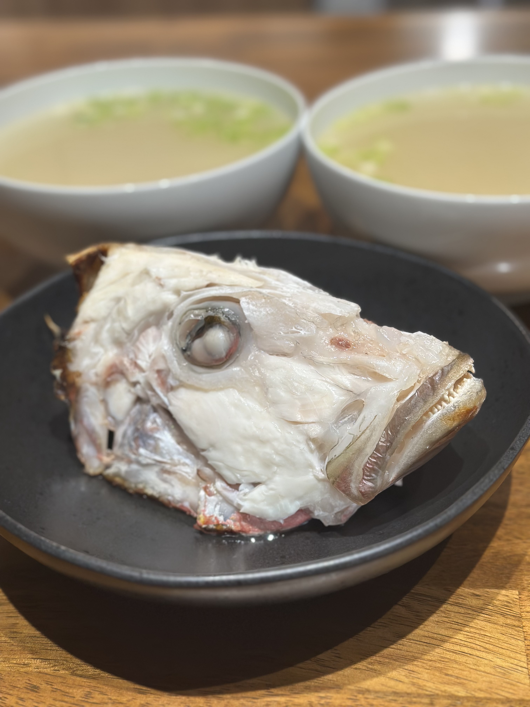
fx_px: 980
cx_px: 265
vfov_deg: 39.7
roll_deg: +4.1
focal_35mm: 48
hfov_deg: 30.3
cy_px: 354
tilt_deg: -33.7
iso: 125
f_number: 1.78
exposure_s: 1/60
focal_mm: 6.86
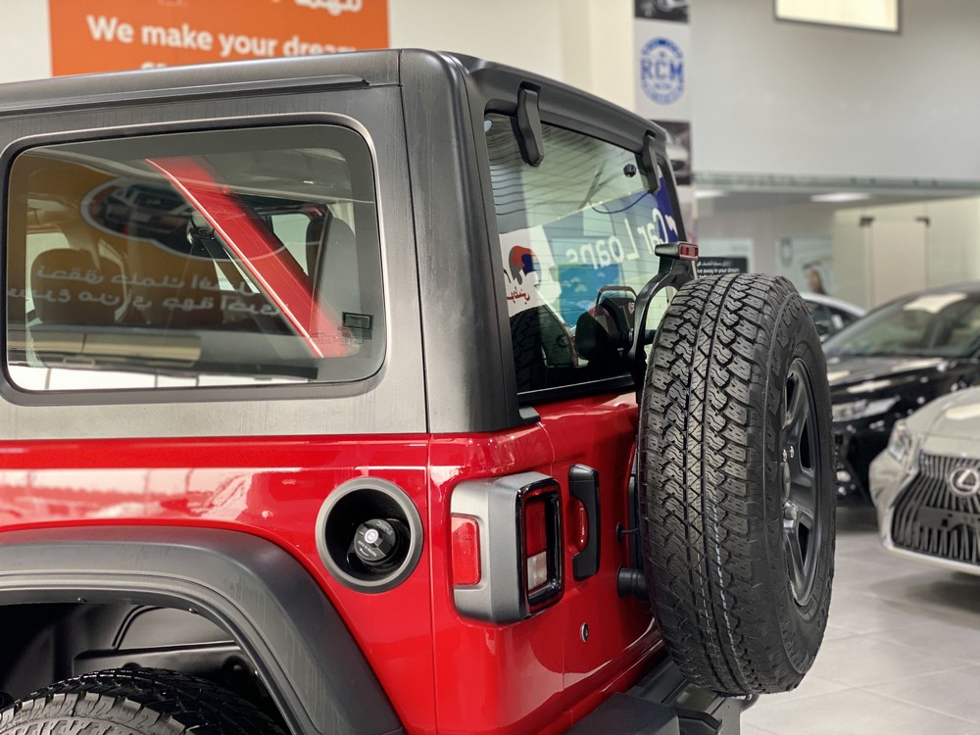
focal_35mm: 52
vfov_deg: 28.0
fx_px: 1472
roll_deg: +1.1
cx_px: 490
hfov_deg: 36.8
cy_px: 368
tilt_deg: -2.5
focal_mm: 6
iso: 200
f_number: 2
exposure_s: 1/122
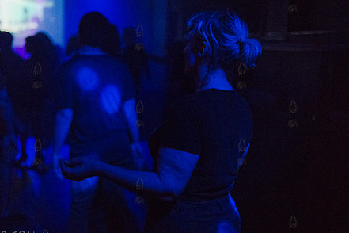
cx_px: 139
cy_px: 113
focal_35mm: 46
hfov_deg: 42.5
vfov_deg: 29.2
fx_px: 446
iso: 5000
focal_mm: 35
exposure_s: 1/125
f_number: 2.2
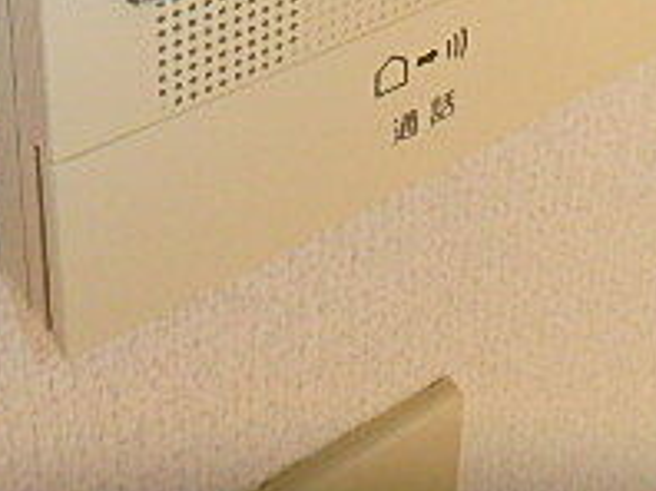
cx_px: 427
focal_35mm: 68
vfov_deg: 18.4
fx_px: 1287
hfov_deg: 28.4
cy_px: -302
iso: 320
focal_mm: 3.7
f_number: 6
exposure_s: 1/30
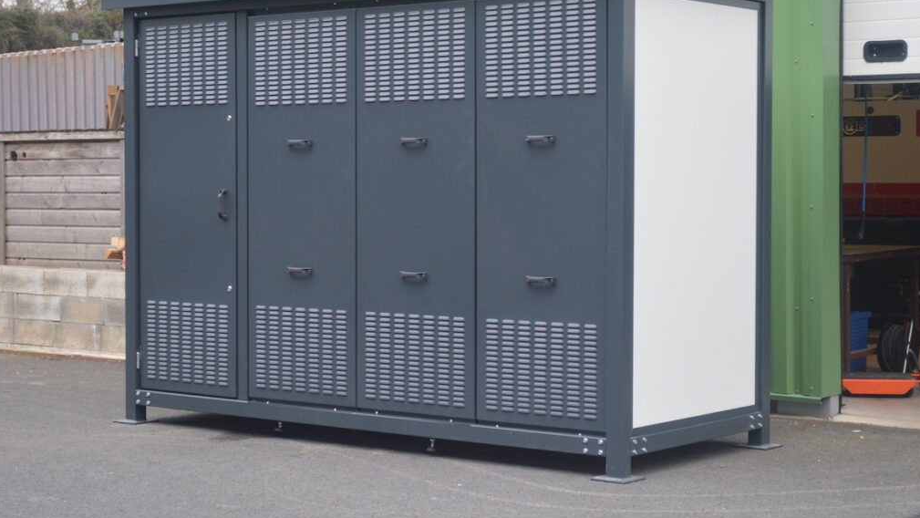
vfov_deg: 17.2
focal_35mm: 70
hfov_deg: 30.1
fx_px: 1708
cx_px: 458
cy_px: 219
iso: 560
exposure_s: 1/60
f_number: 5.3
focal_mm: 44
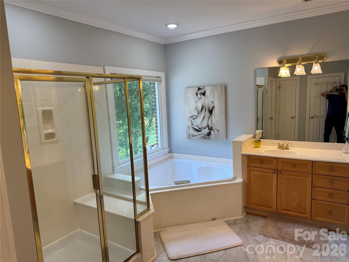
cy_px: 131
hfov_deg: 71.6
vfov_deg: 56.8
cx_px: 174
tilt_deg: -7.7
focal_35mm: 24
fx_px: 242
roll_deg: +2.6
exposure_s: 1/120
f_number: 1.78
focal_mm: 6.76
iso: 80
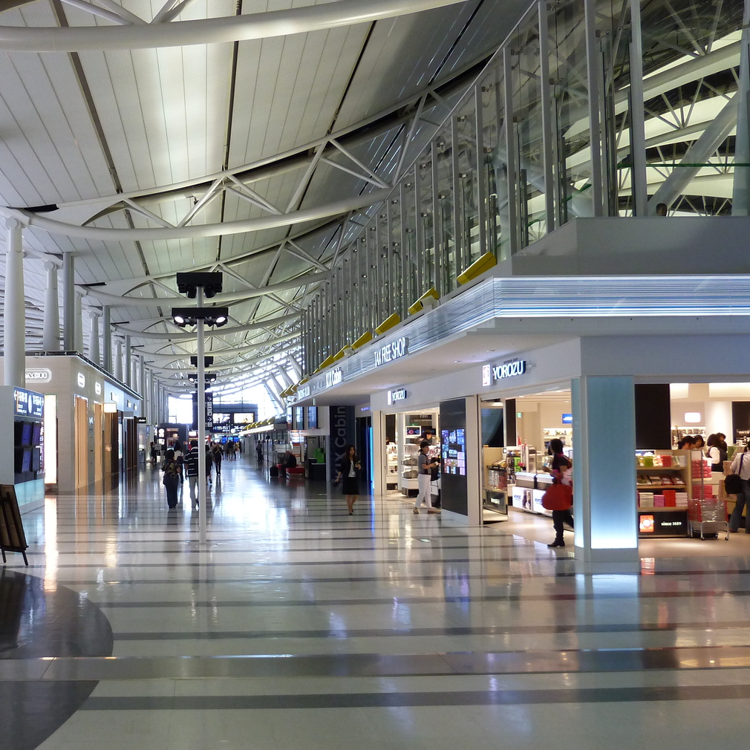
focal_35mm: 35
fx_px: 858
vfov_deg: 47.2
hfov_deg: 45.8
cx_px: 199
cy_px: 411
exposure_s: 1/30
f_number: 3.3
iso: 160
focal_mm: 4.1
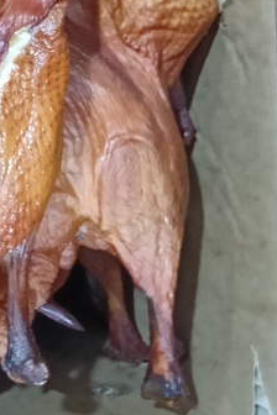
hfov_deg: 14.2
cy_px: -130
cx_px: -166
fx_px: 1027
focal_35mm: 89
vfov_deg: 20.8
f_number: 1.8
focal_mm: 3.98
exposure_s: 1/20
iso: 1600
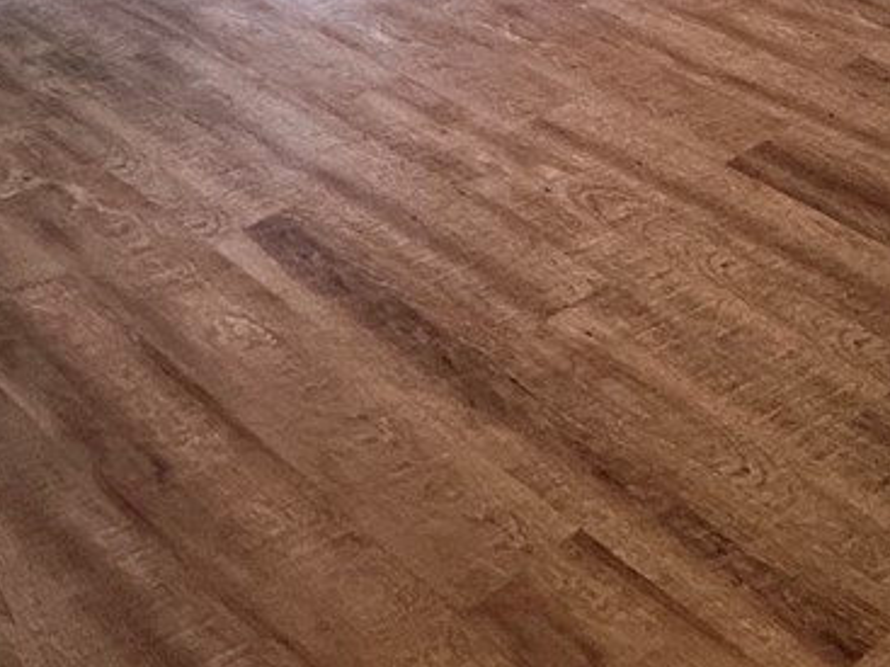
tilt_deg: -4.9
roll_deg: -1.2
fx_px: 1568
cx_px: 1036
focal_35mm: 61
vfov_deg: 18.5
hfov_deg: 28.1
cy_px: -551
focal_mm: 2.22
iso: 250
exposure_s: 1/60
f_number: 2.2
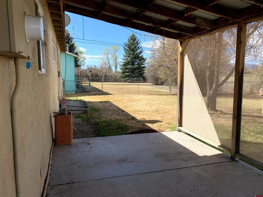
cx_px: 132
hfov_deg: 67.3
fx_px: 198
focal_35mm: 26
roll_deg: -1.7
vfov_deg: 53.1
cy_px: 98
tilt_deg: -7.6
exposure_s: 1/1845
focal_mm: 4.25
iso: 25
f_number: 1.8
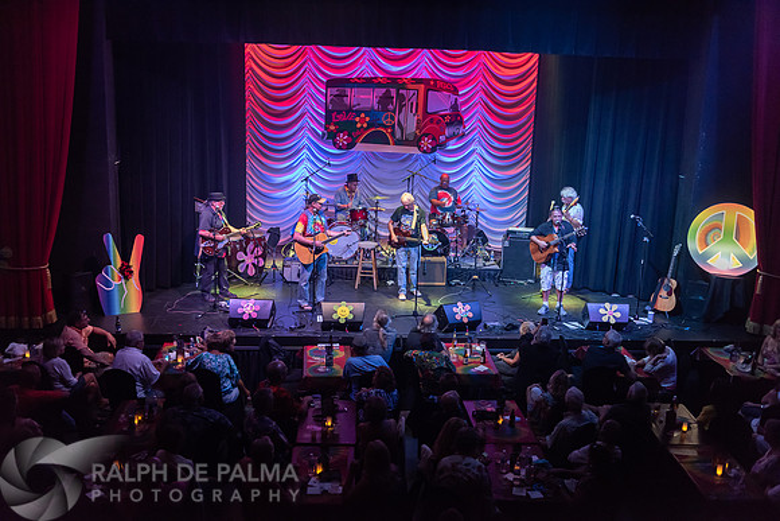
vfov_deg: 36.9
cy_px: 260
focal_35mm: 36
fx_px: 780
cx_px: 390
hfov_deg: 53.1
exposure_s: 1/160
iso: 2500
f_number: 2.8
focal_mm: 36
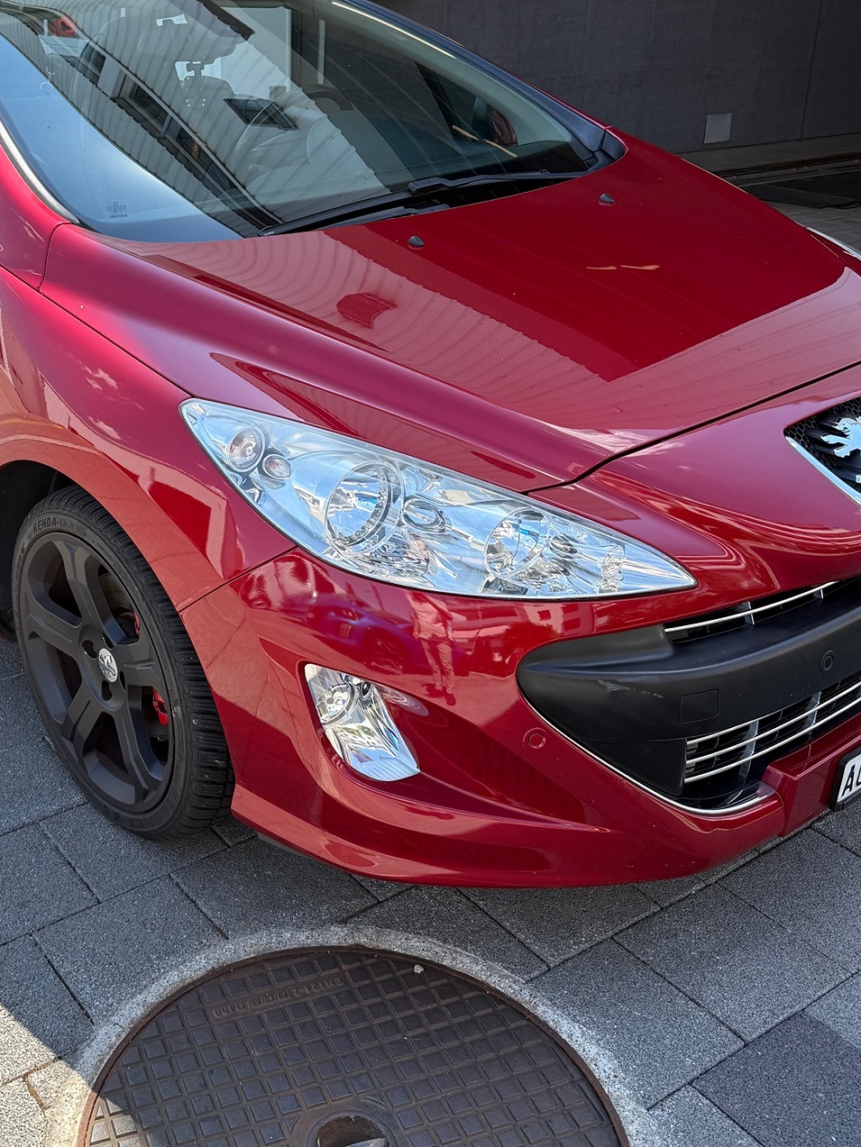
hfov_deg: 36.9
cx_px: 226
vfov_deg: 48.6
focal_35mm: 38
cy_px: 453
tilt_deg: -19.4
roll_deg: +1.1
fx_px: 1260
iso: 80
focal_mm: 6.76
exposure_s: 1/1060
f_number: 1.78
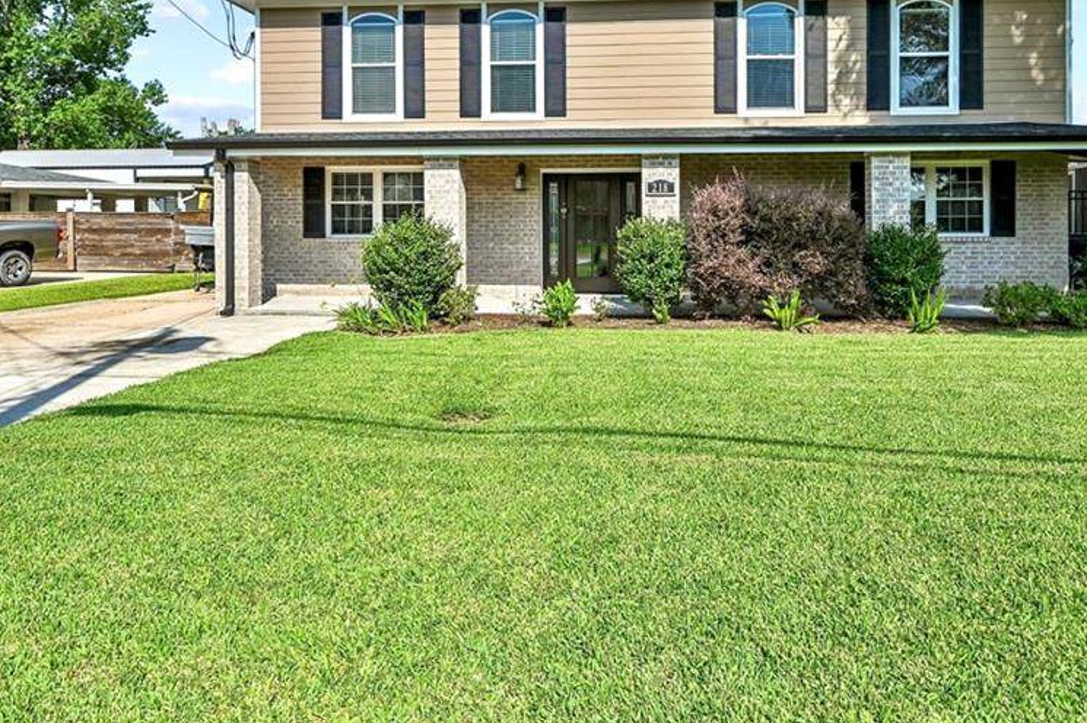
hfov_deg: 78.2
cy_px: 239
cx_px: 619
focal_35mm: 22
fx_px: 664
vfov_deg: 55.9
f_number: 11
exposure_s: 1/640
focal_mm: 16
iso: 400
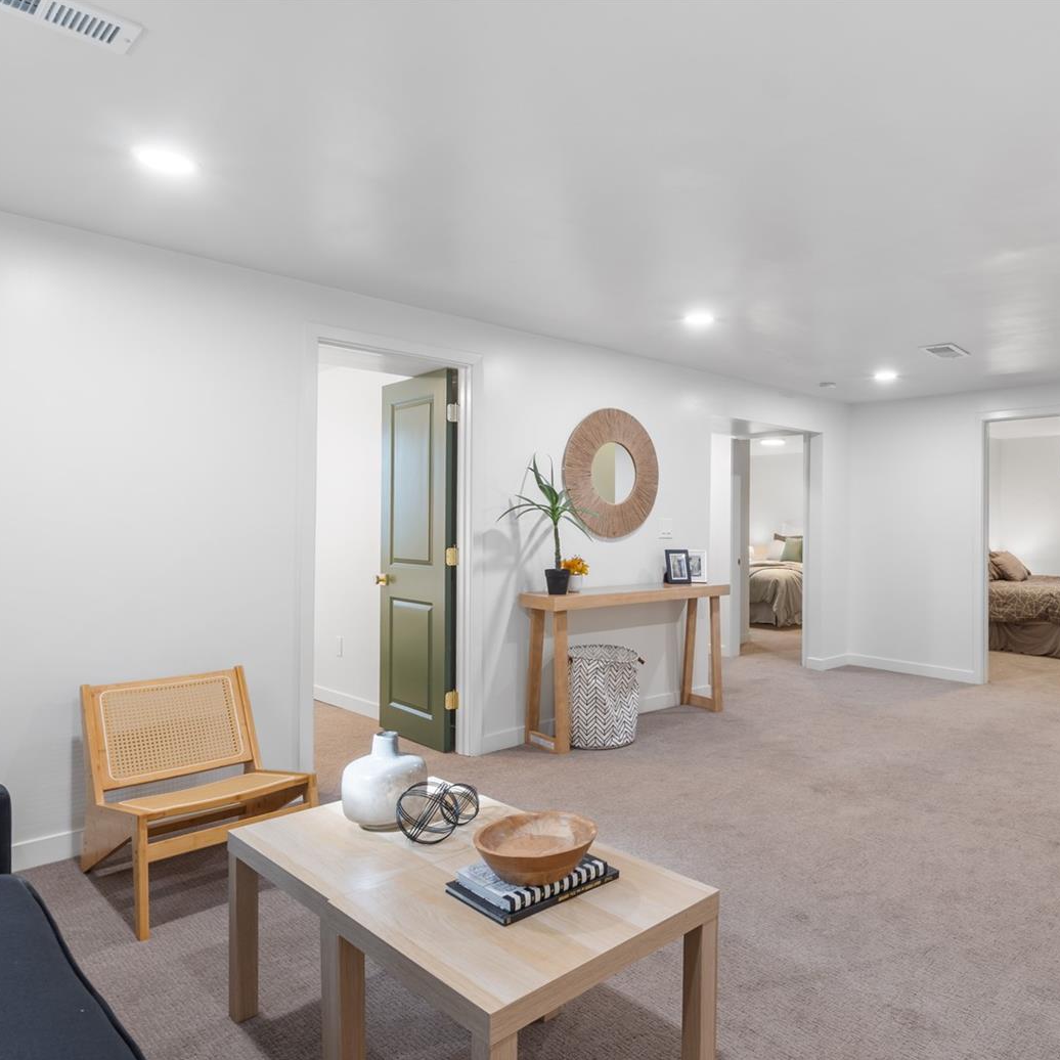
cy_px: 542
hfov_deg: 68.7
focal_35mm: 22
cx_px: 697
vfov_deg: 70.5
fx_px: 750
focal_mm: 11
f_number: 9
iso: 100
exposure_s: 3.2
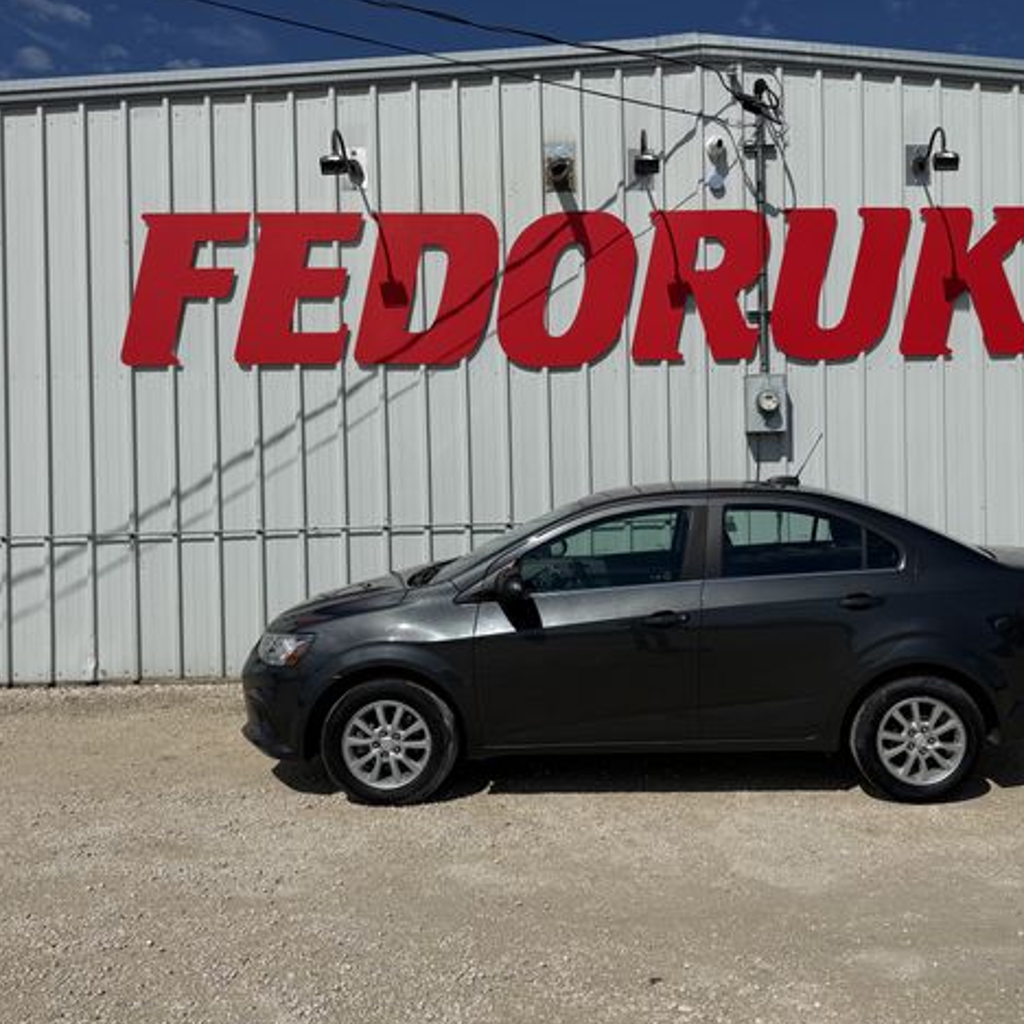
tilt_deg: +0.1
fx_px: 971
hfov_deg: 54.9
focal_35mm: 29
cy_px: 512
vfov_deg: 55.6
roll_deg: +1.0
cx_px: 648
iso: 80
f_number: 1.78
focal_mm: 6.76
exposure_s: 1/14286
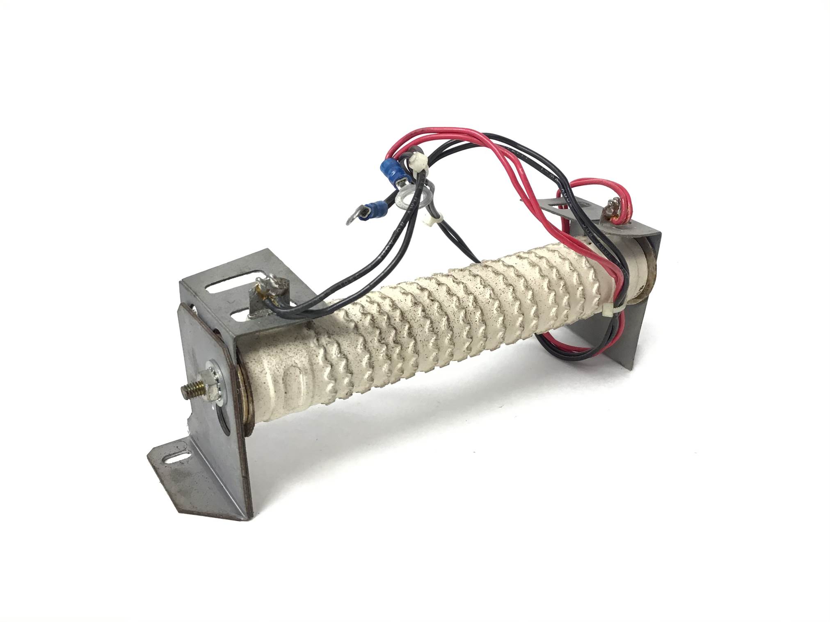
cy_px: 311
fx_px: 743
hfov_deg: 58.4
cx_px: 415
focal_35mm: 31
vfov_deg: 45.4
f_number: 2.4
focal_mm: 3.3
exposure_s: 1/30
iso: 50
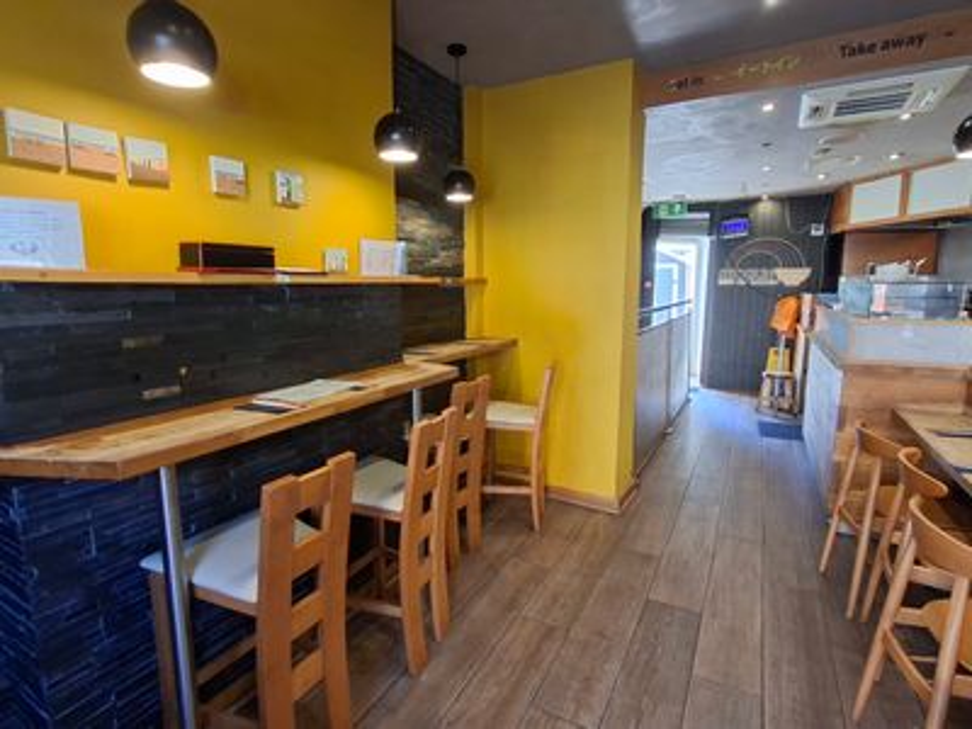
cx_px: 486
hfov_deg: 106.2
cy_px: 364
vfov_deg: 89.9
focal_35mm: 13
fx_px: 365
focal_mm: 1.74
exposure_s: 1/50
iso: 200
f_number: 2.2
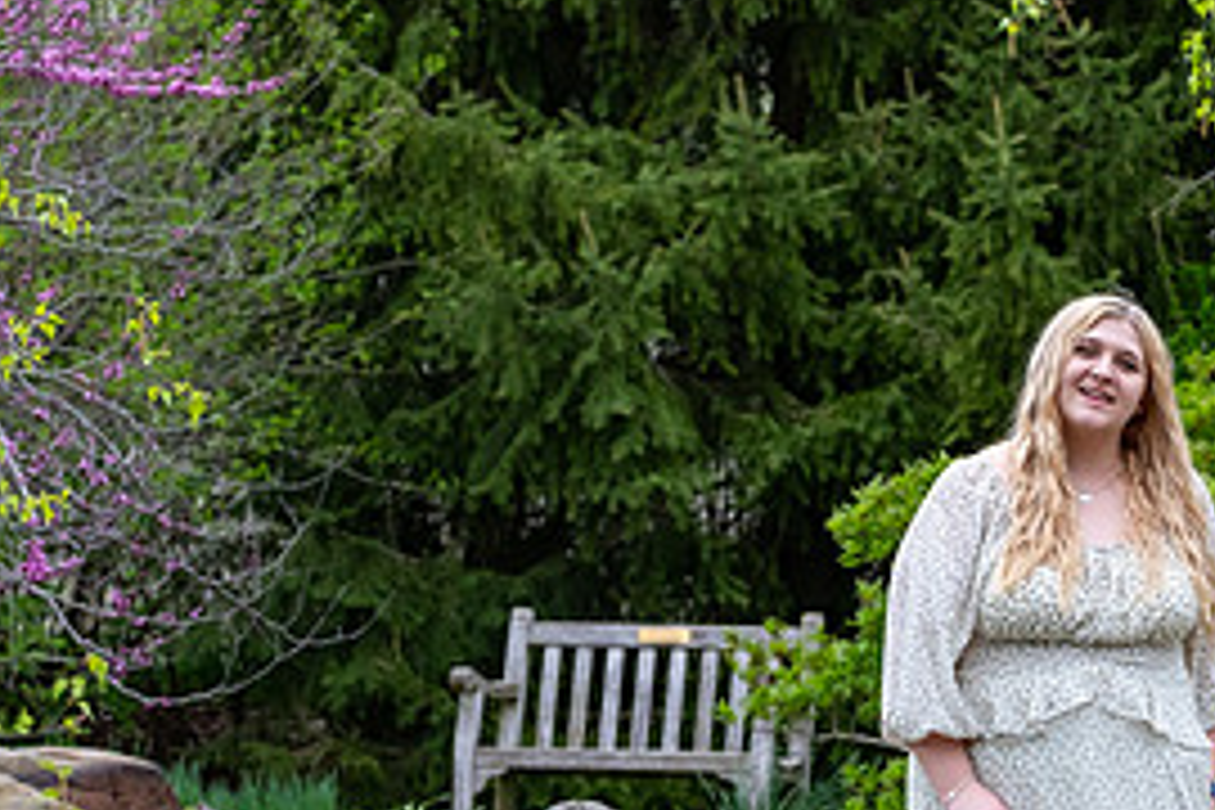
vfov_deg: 7.2
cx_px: 855
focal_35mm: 189
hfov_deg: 10.9
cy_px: 763
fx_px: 6378
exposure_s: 1/400
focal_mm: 58.7
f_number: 4
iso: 250
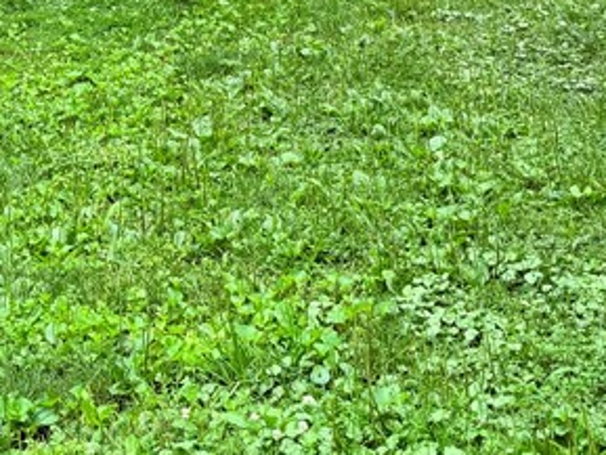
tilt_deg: -2.8
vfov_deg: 15.3
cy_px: -332
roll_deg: +0.1
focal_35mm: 85
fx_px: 1489
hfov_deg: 22.9
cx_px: 200
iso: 100
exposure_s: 1/1314
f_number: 1.78
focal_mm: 6.76
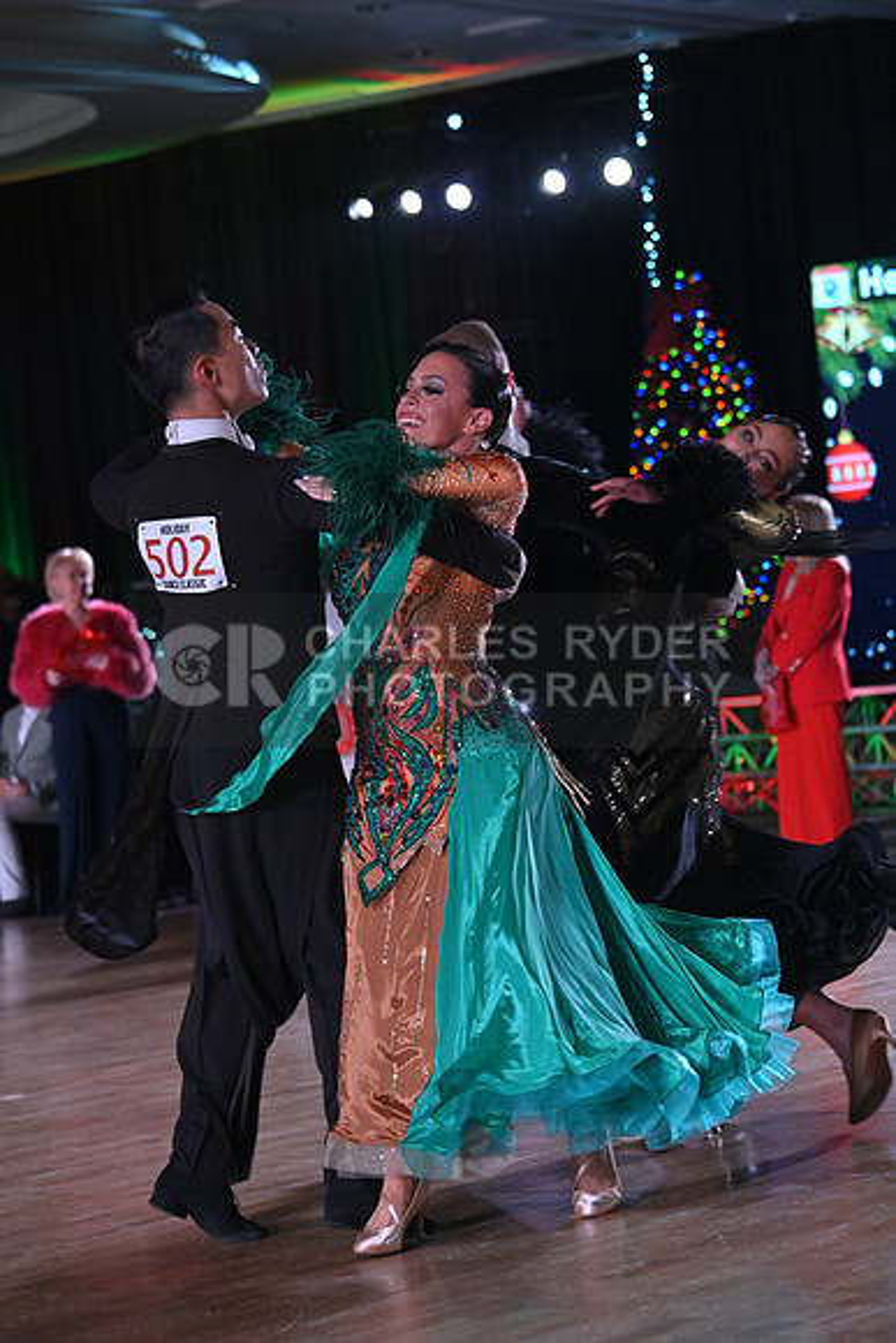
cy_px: 672
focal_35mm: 120
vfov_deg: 17.1
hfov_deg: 11.4
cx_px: 448
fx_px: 4477
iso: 4000
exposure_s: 1/400
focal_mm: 120
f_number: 5.6
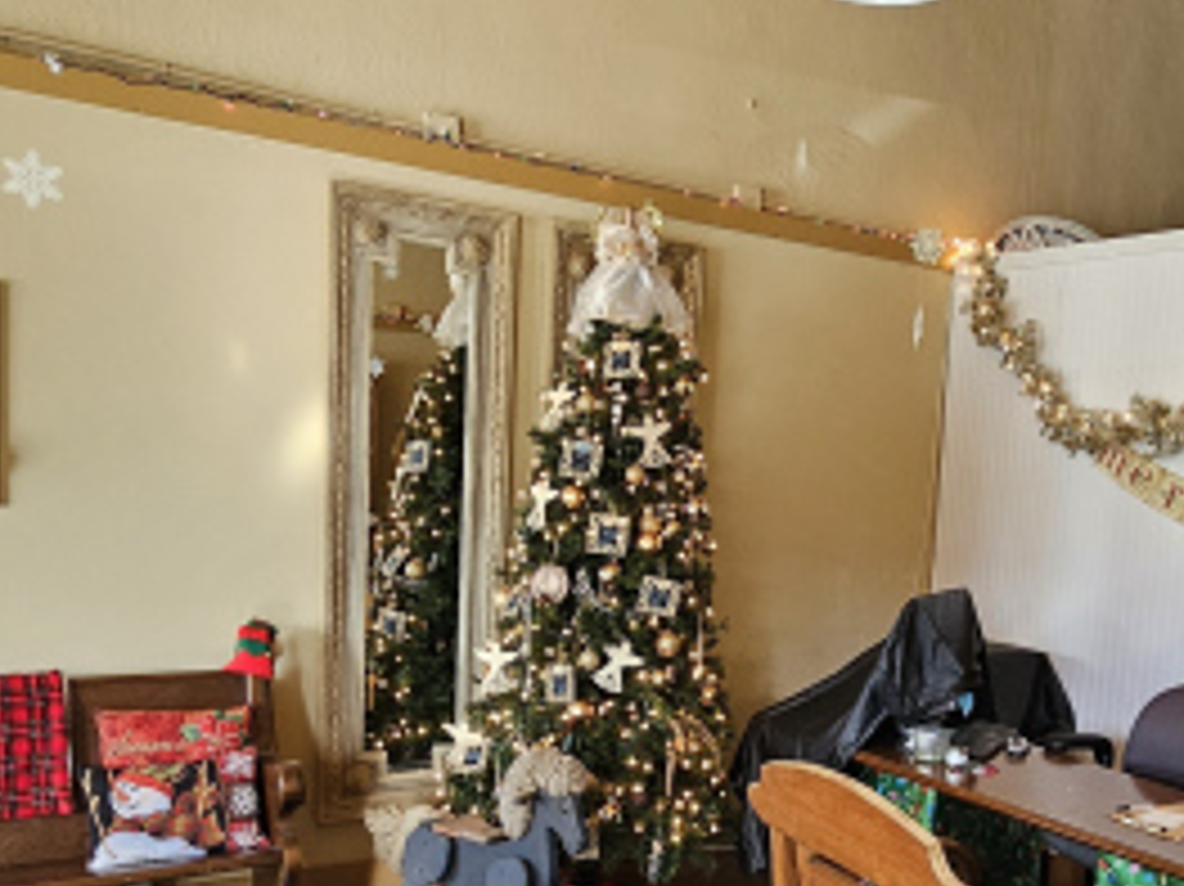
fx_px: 1128
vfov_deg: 42.4
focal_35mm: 33
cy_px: 589
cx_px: 813
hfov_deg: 54.0
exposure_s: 1/60
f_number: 2.2
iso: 160
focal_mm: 2.2
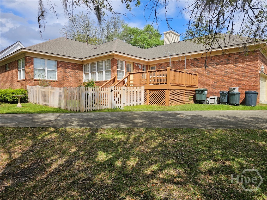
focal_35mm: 23
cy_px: 100
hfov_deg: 73.9
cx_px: 134
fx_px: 177
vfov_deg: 58.9
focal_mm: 6.3
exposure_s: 1/754
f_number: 1.7
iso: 10
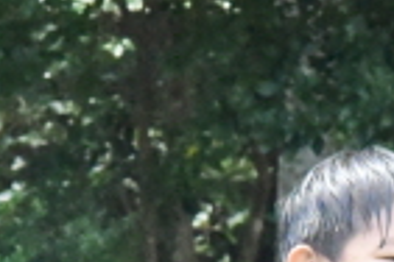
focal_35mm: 566
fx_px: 6194
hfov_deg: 3.6
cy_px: 332
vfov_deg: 2.4
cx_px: 39
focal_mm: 100
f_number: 10
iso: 12800
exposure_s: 1/1600
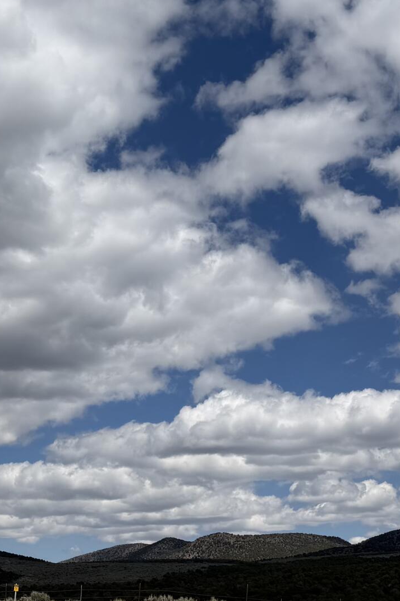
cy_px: 452
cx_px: 180
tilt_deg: +7.6
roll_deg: +1.2
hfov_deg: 19.4
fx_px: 1167
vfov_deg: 28.4
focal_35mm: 70
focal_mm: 6.76
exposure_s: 1/11905
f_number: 1.78
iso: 80
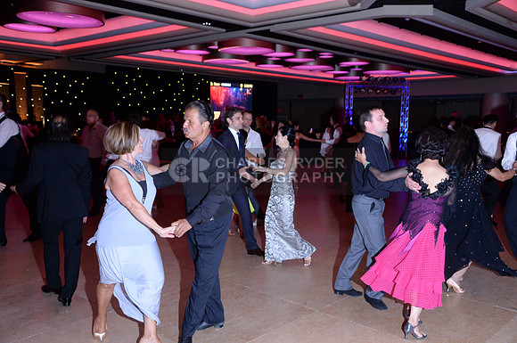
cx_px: 258
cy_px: 172
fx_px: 502
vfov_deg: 37.7
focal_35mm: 35
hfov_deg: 54.5
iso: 2500
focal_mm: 35
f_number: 5.6
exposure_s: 1/250
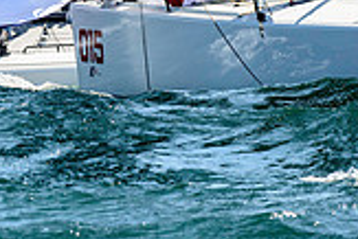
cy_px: -179
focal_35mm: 549
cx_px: -213
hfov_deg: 3.7
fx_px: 5464
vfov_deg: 2.5
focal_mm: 145
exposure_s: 1/1250
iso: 250
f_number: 5.6
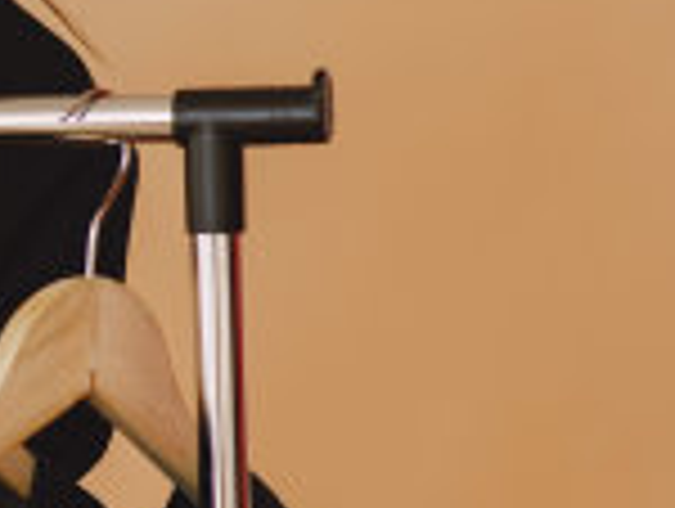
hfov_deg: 5.8
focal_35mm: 333
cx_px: -621
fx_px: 6504
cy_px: 238
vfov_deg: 4.5
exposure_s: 1/800
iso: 400
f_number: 2.8
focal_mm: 85
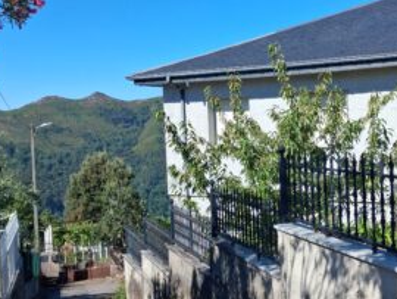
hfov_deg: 45.8
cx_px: 276
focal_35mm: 40
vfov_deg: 35.9
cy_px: 171
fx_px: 459
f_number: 1.8
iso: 25
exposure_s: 1/561
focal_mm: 4
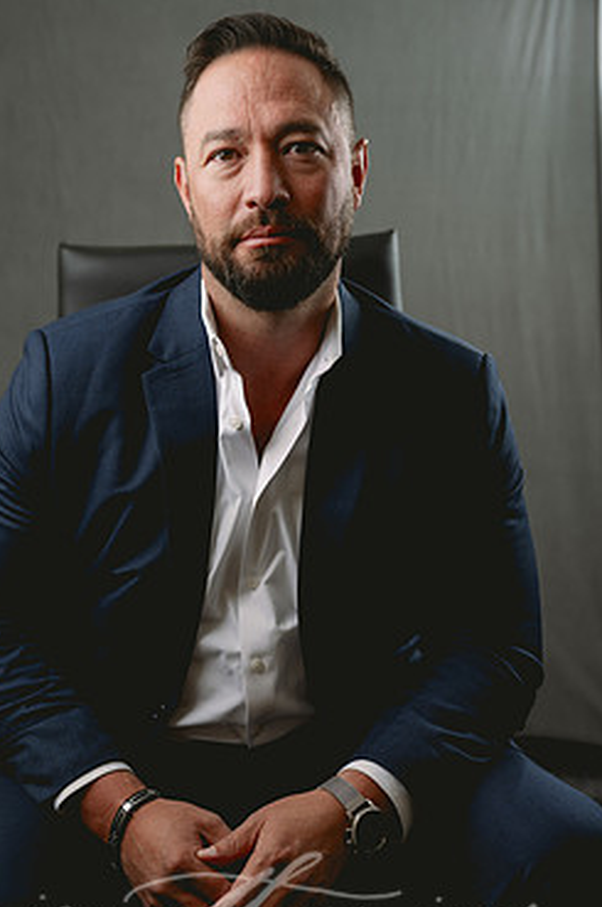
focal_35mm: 61
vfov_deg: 32.9
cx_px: 249
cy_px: 472
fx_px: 1534
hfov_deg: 22.2
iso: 50
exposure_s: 1/200
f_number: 3.5
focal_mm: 50
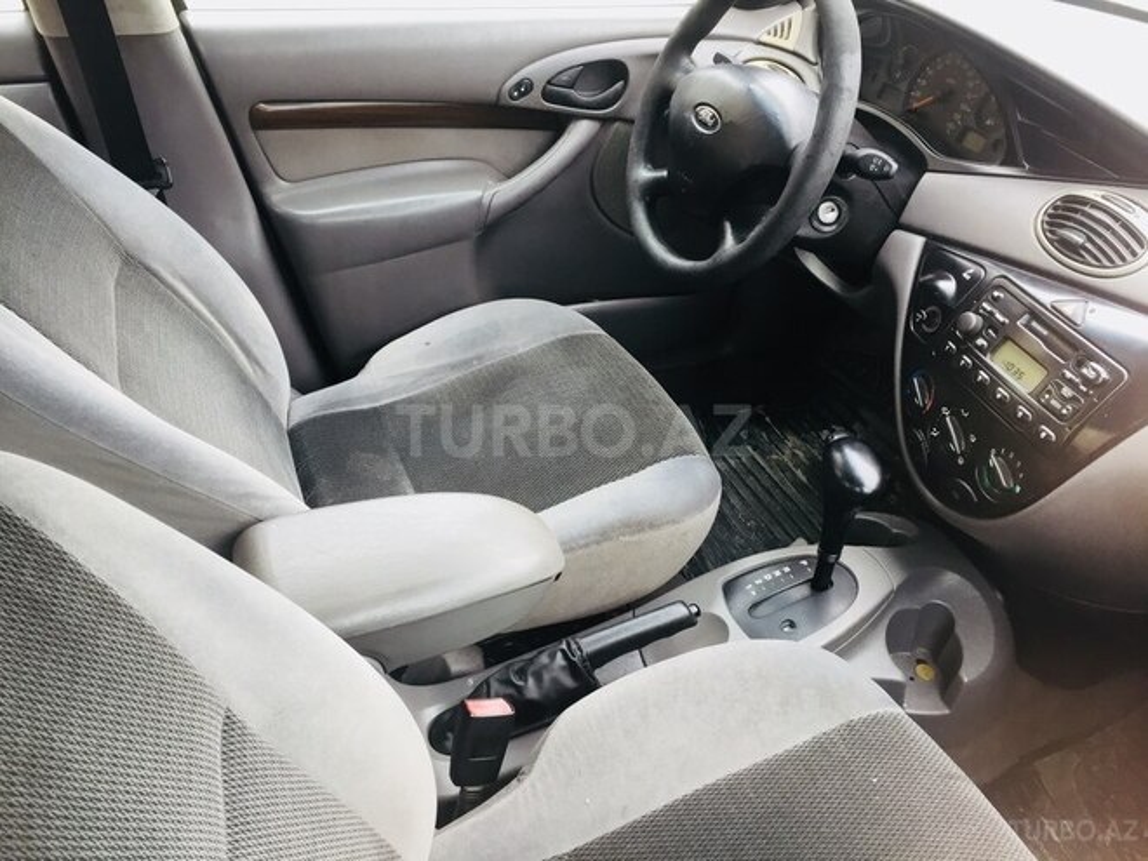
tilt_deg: -38.5
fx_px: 962
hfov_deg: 61.7
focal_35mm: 29
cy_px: 430
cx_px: 574
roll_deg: -1.5
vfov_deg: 48.2
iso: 32
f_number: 2.2
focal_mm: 4.15
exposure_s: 1/33
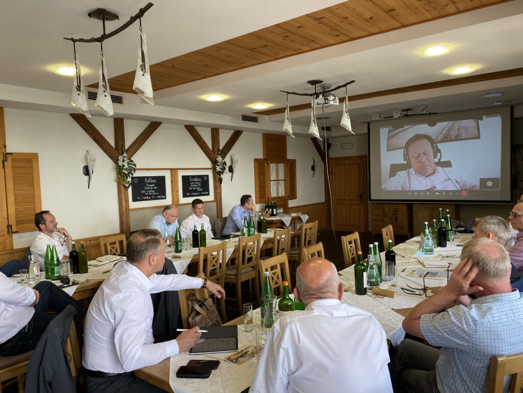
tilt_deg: -3.3
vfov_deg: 53.1
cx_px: 262
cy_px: 196
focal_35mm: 26
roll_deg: +2.0
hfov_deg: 67.3
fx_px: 393
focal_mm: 4.25
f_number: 1.8
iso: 80
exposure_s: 1/120
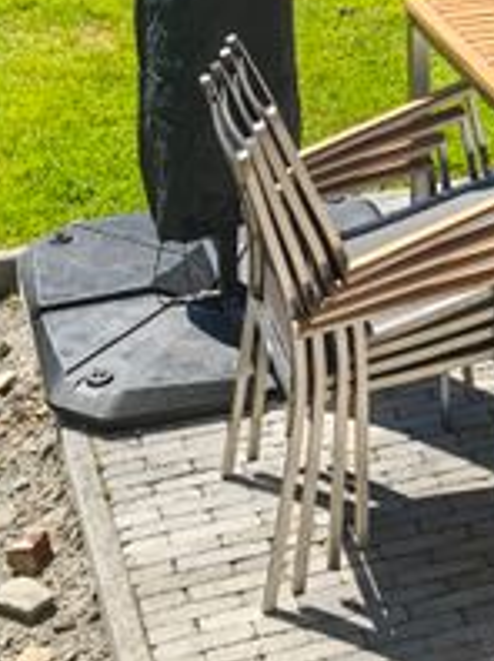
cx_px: 421
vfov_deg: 18.0
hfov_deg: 15.7
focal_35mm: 93
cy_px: -427
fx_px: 1773
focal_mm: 8.71
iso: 50
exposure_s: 1/4771
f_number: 1.67
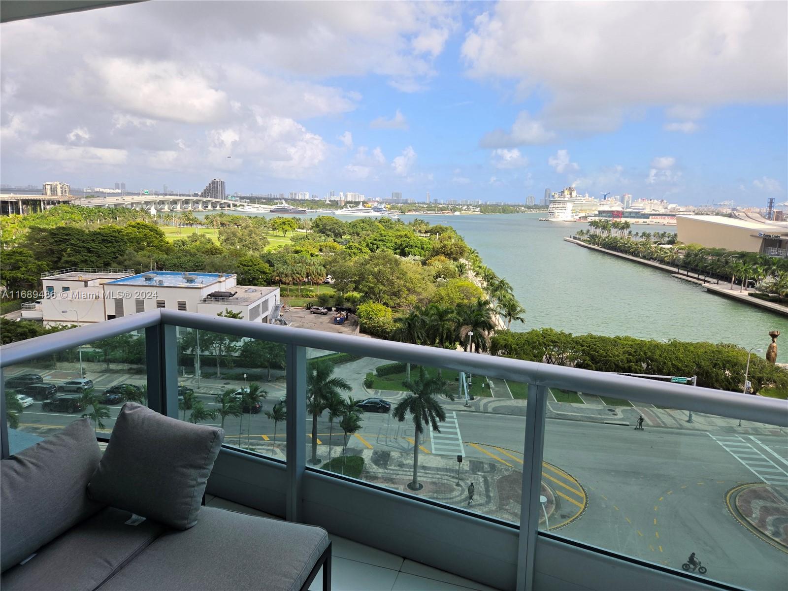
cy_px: 296
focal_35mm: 23
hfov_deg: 73.9
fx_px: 524
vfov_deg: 58.9
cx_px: 394
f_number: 1.8
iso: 50
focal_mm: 5.4
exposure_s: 1/2921
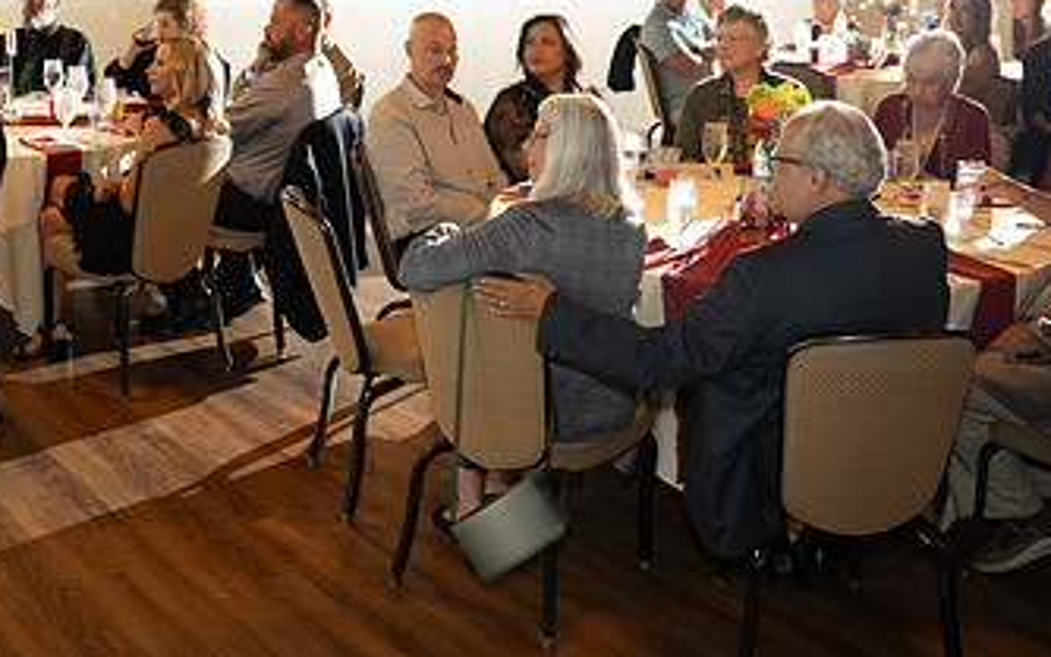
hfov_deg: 38.6
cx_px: 390
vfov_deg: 24.2
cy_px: 74
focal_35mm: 52
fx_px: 1490
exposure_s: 1/125
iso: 1000
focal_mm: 29.4
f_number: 2.8
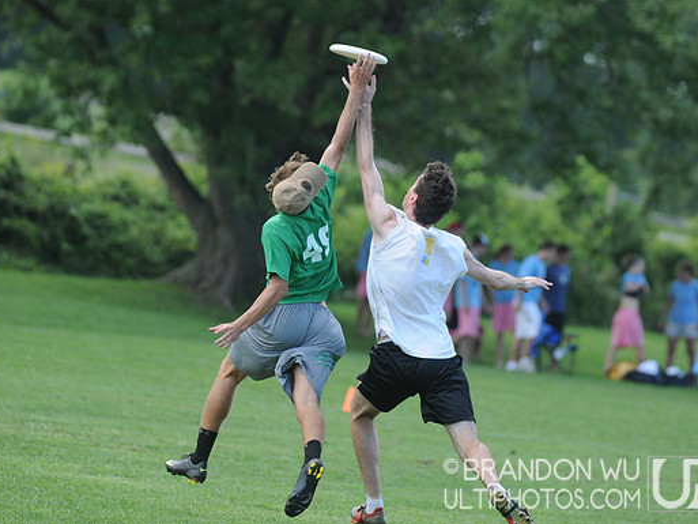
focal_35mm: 237
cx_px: 354
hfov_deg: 8.4
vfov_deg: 6.3
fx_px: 4771
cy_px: 262
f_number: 2.8
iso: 320
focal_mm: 145
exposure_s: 1/1000
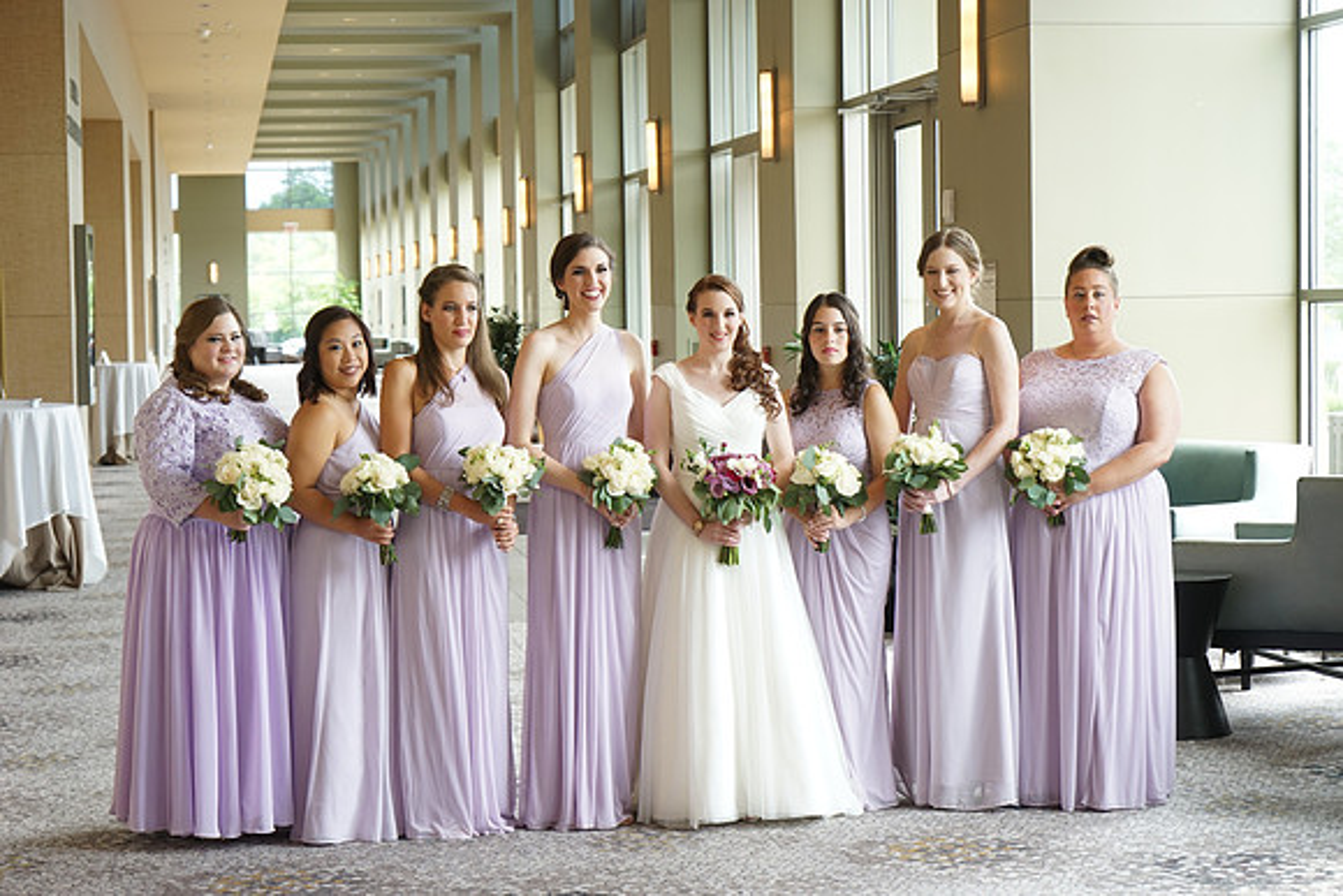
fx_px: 2612
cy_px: 448
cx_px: 672
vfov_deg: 19.5
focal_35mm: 70
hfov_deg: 28.8
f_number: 5.6
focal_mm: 70
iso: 640
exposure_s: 1/60
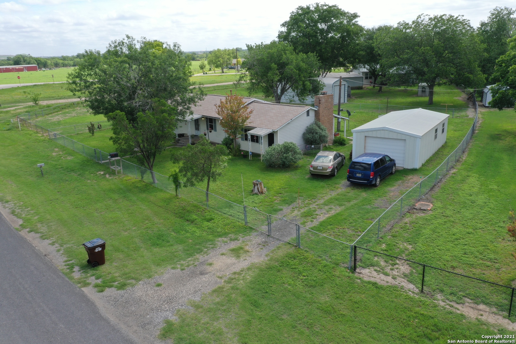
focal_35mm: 28
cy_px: 172
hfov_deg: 65.5
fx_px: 401
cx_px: 258
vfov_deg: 46.4
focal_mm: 10.26
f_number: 9
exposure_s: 1/120
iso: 100
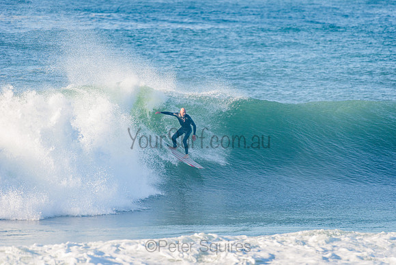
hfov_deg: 4.1
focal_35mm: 500
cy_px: 132
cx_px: 198
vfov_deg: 2.8
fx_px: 5501
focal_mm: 500
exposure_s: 1/1600
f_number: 5.6
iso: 320
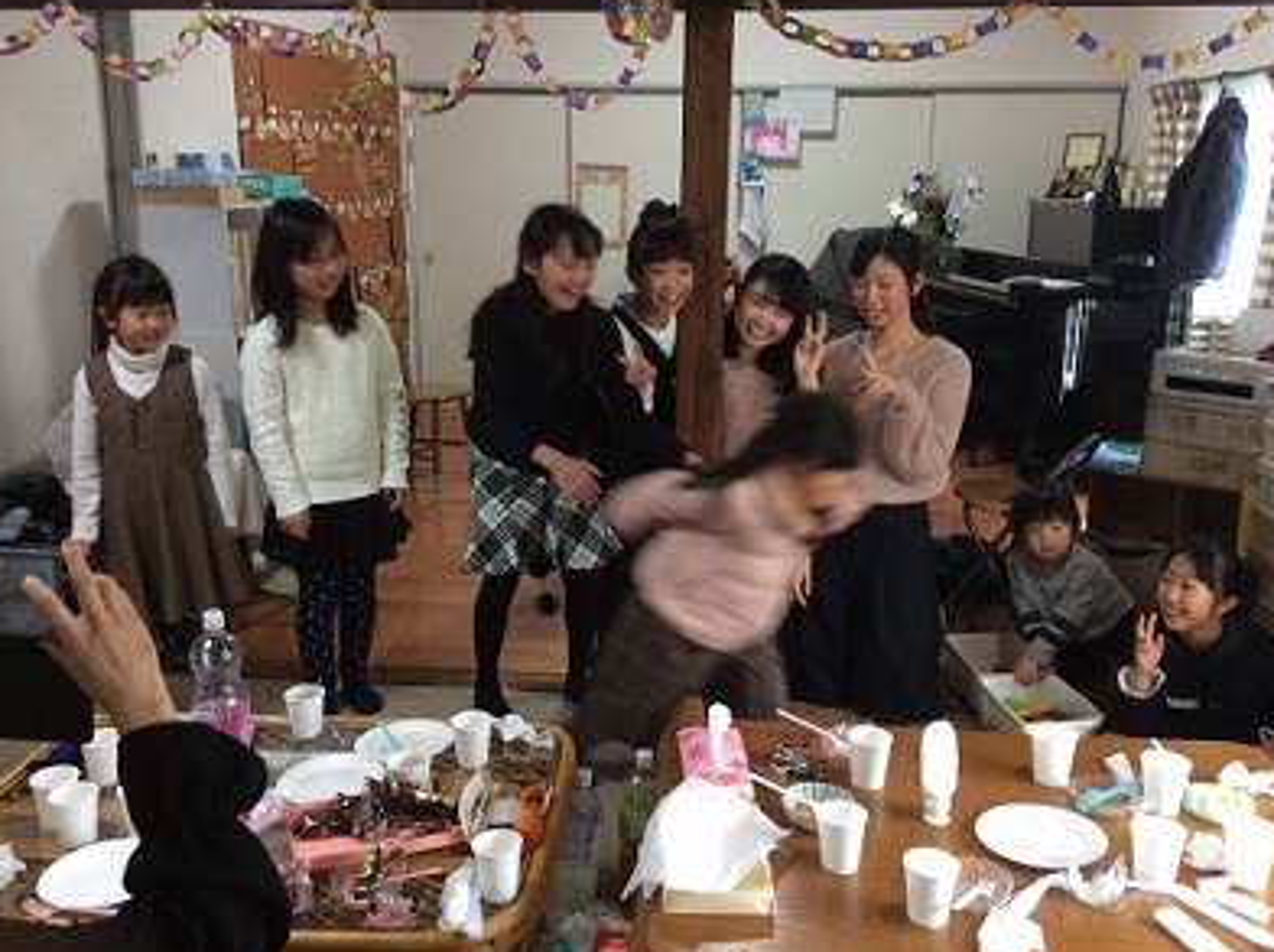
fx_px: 1250
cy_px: 460
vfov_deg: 41.7
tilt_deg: -13.4
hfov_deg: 54.0
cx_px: 650
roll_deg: -1.3
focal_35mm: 34
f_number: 2.4
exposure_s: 1/24
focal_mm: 3.3
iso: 125
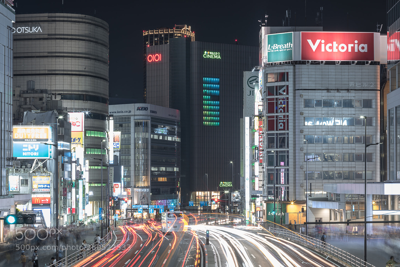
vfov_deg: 13.1
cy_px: 134
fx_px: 1167
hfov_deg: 19.4
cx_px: 200
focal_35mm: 105
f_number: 14
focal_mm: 105
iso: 50
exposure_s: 13
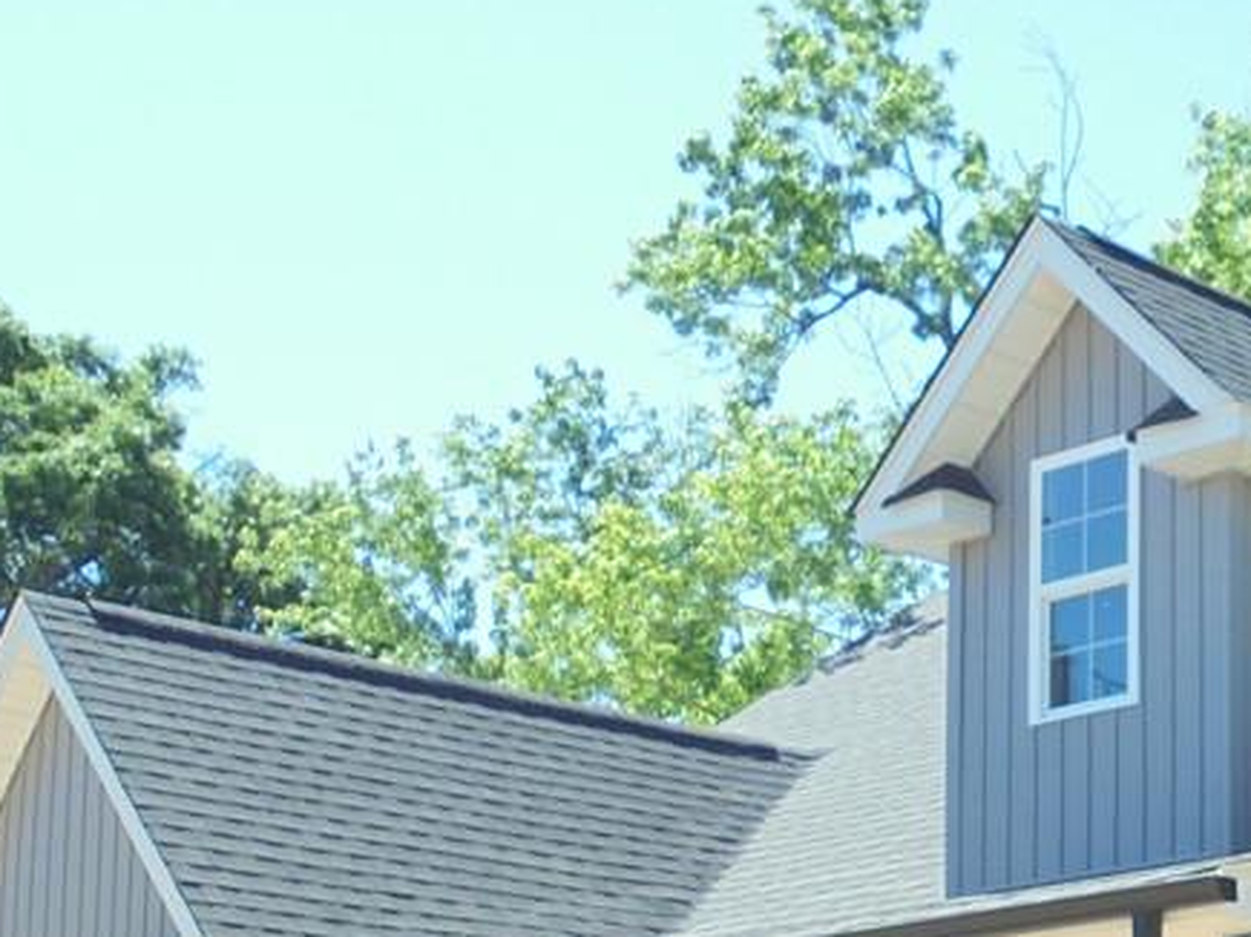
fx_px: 2890
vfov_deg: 17.9
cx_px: 1179
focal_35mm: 80
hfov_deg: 23.6
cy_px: 977
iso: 100
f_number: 4
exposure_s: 1/250
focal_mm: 6.1
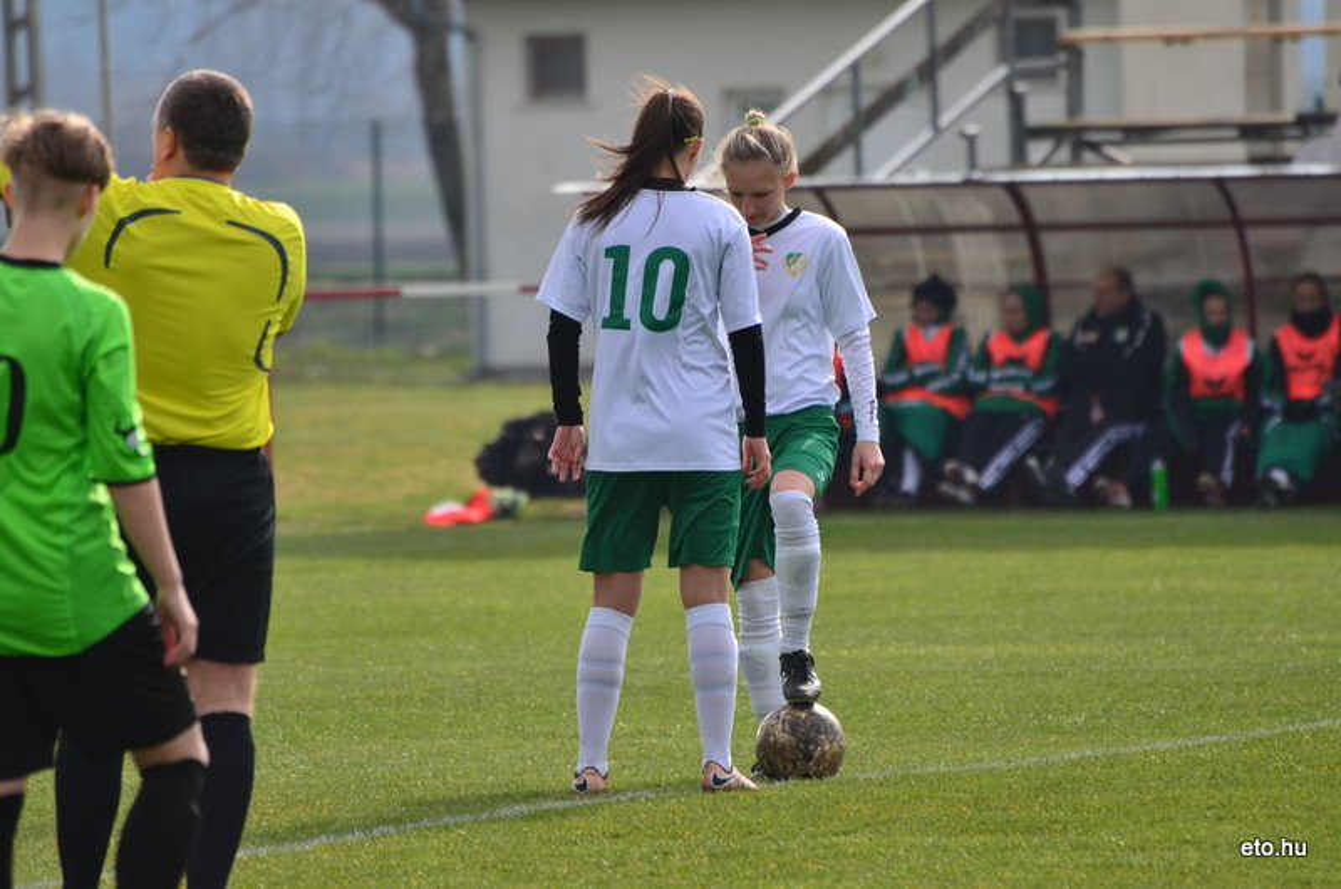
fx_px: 16729
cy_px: 444
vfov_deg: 3.0
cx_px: 670
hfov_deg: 4.6
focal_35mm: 450
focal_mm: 300
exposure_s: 1/500
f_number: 5.6
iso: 125
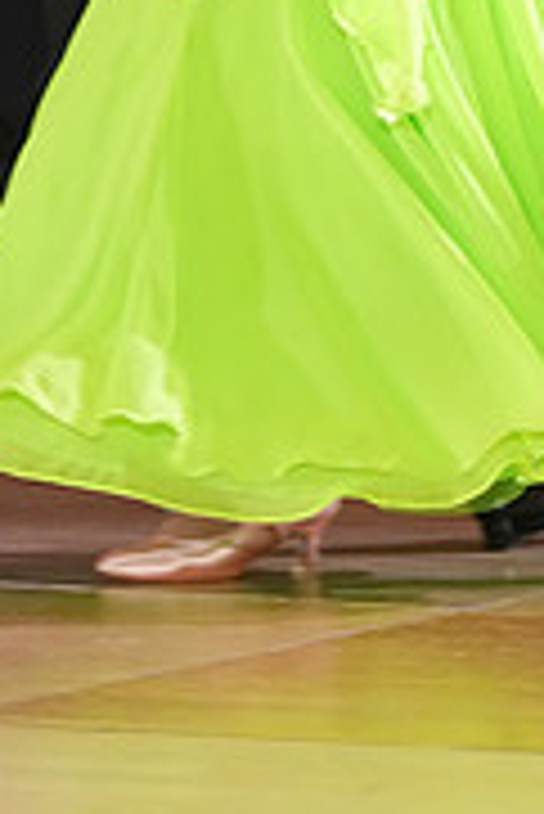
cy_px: -342
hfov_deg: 2.2
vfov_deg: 3.2
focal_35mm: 640
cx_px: 276
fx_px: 14478
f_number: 4.5
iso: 3200
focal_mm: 200
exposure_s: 1/250
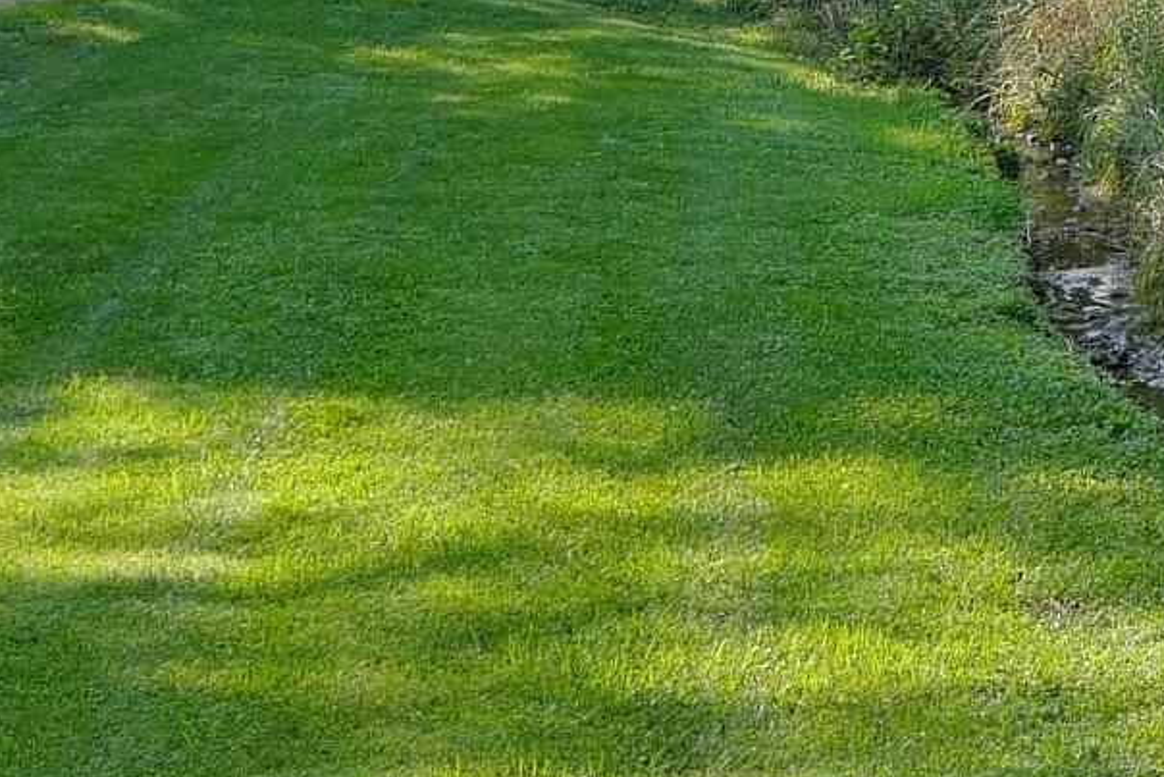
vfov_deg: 9.3
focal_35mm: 144
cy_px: -328
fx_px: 4657
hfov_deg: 13.3
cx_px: 1827
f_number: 2.8
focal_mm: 10.57
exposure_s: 1/320
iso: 100
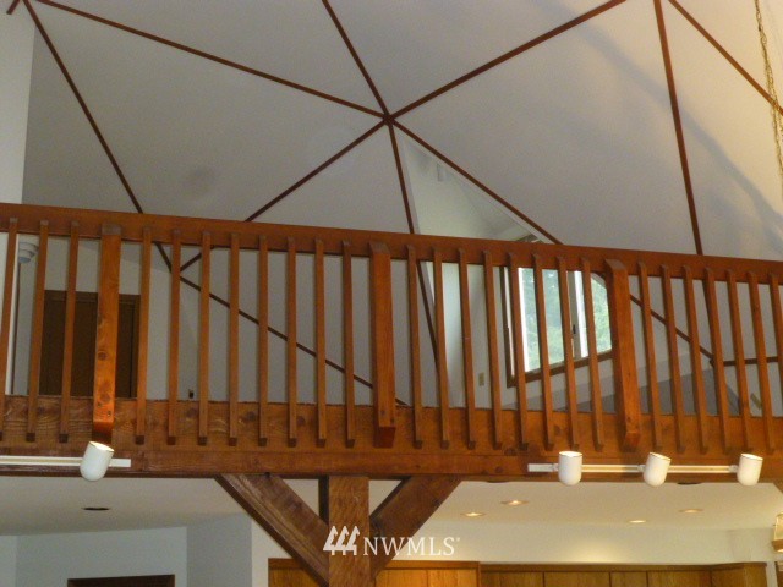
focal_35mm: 48
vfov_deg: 30.3
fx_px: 1086
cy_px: 294
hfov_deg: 39.7
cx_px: 392
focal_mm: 8.6
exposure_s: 1/60
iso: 1000
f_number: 4
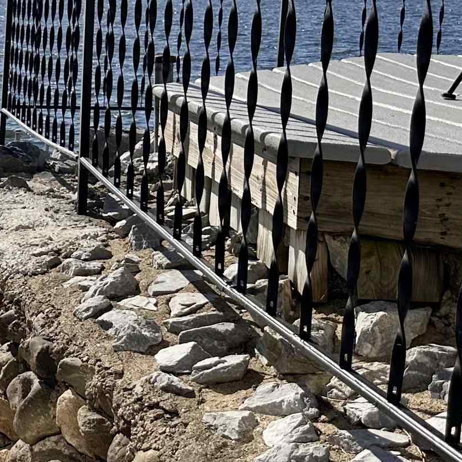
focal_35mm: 80
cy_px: 217
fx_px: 1208
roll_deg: +0.4
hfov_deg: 18.8
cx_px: -248
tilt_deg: -10.1
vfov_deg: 21.6
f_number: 1.78
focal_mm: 6.86
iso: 80
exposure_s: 1/8929
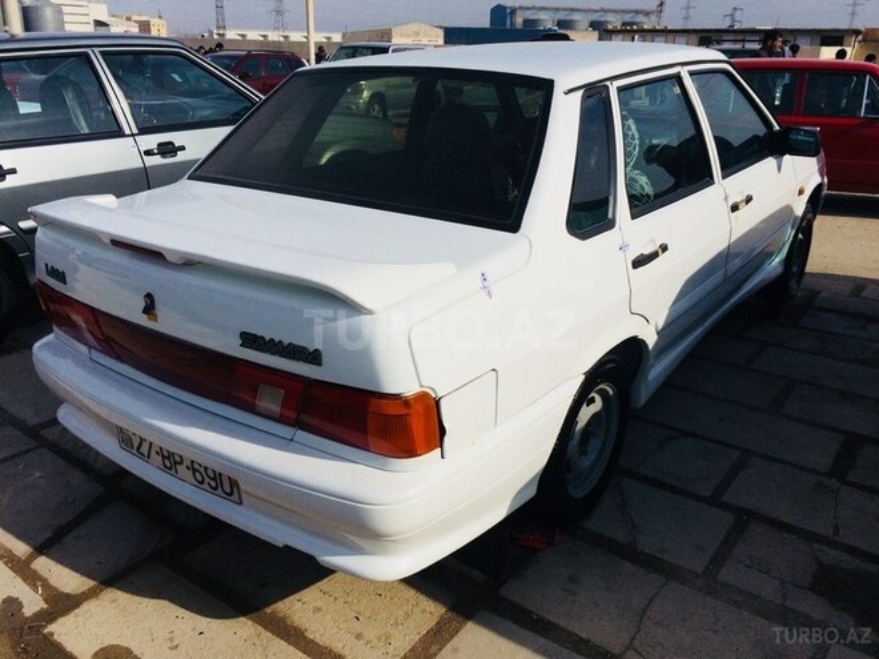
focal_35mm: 29
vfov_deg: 48.2
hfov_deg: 61.7
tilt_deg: -20.4
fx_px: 736
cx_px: 440
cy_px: 330
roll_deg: -1.9
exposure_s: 1/6849
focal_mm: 4.15
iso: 32
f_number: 2.2
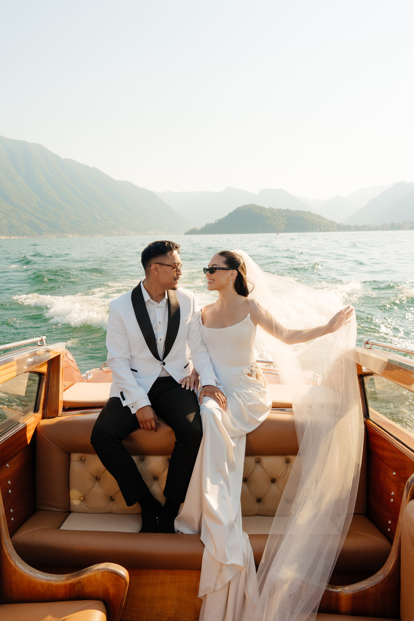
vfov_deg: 65.5
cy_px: 320
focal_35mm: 28
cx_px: 185
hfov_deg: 46.3
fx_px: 483
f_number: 5.6
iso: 125
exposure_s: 1/640
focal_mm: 24
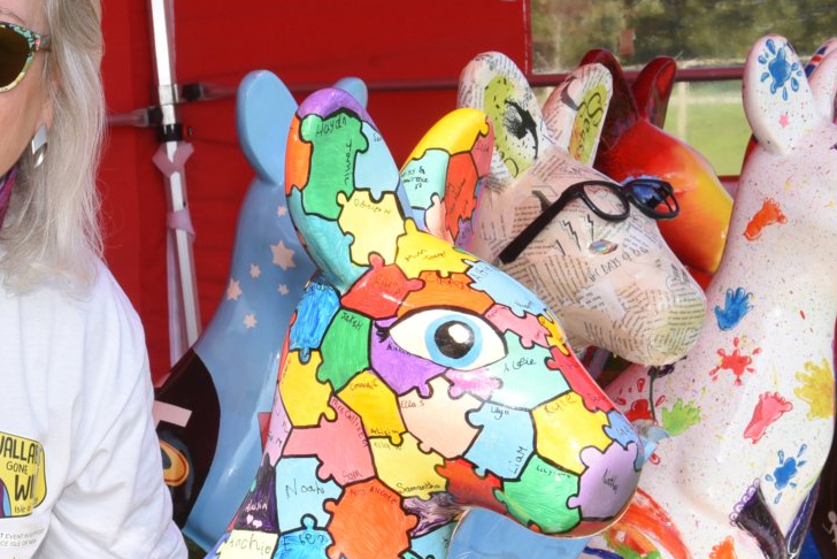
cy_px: 324
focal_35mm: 135
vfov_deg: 10.2
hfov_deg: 14.6
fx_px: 3140
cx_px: -190
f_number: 14
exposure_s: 1/250
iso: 640
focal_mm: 48
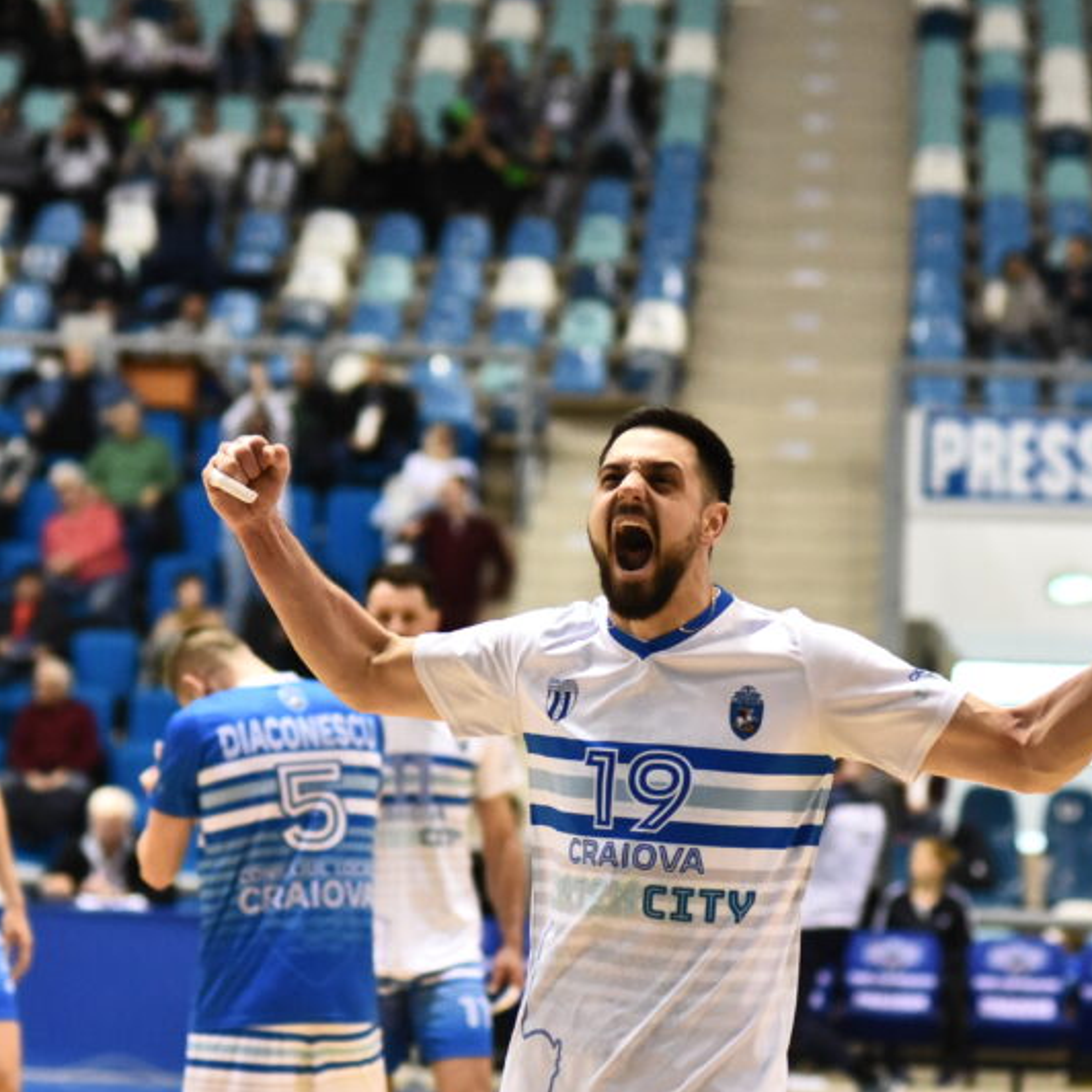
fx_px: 5175
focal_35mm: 145
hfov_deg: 12.0
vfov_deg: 12.0
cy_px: 627
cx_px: 536
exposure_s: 1/2000
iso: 8000
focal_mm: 85
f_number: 2.5
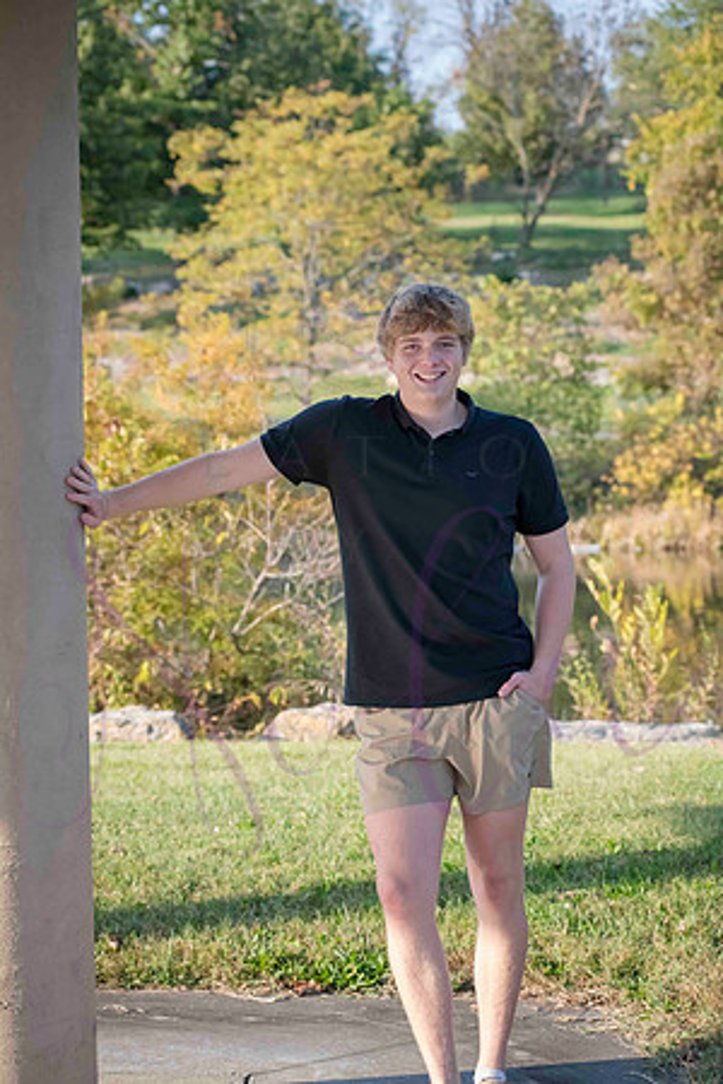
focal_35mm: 86
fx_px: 2591
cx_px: 362
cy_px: 542
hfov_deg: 15.9
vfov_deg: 23.6
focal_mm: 86
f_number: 6.3
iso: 800
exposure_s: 1/640
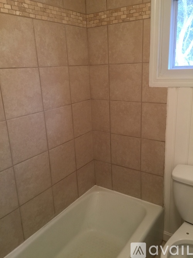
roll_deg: +3.0
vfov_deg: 61.7
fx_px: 216
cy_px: 129
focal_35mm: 29
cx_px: 96
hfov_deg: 48.2
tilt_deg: -16.2
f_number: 2.2
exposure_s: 1/15
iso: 32
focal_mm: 4.15
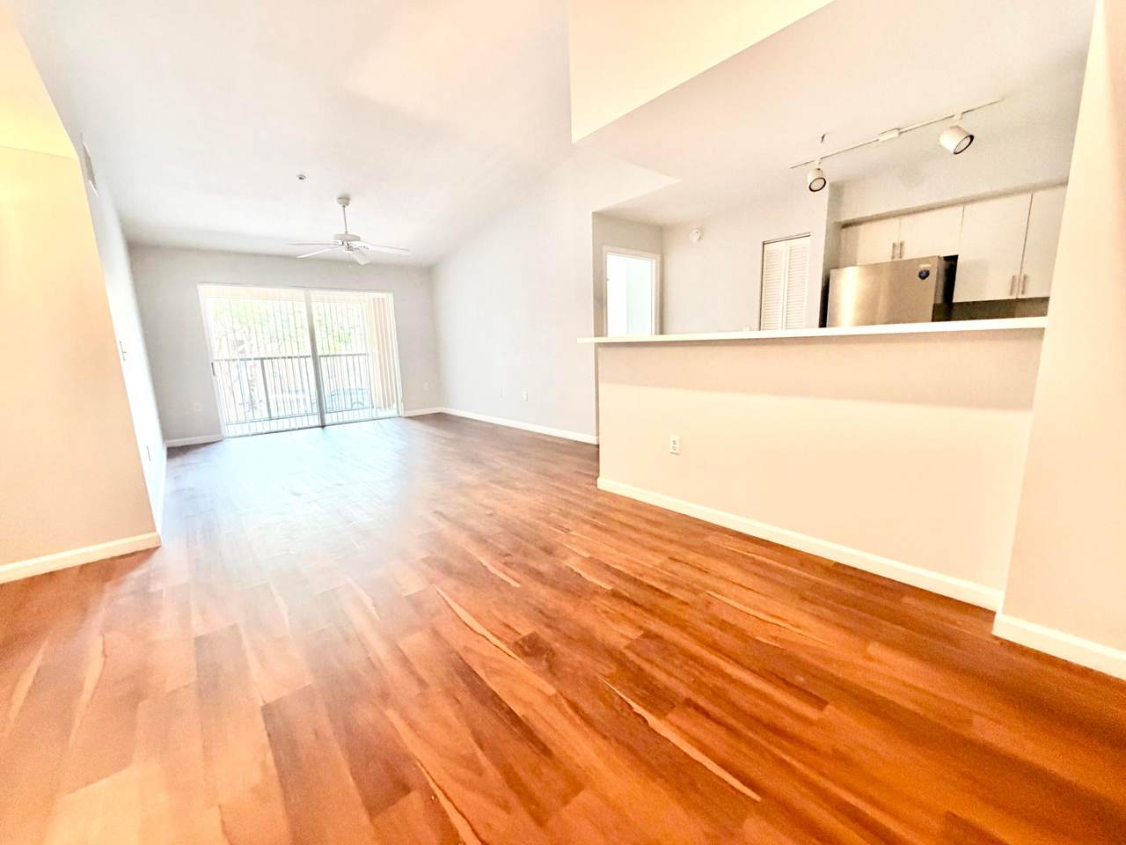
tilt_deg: -9.9
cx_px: 563
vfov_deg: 85.7
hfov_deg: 102.1
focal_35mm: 14
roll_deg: +1.6
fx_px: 455
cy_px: 422
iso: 500
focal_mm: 2.22
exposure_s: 1/60
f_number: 2.2
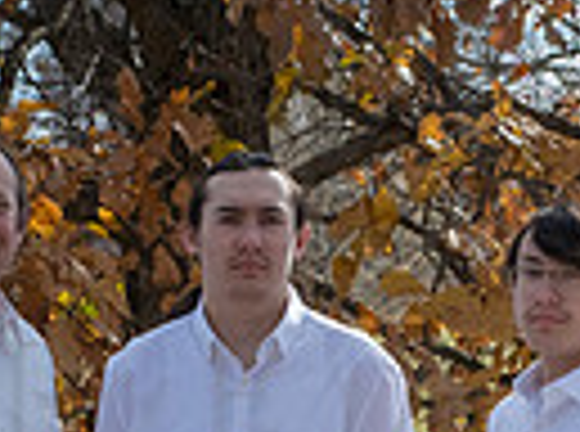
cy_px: 614
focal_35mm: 347
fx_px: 5798
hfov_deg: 5.7
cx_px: 611
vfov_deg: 4.2
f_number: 9
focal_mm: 80
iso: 400
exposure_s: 1/640
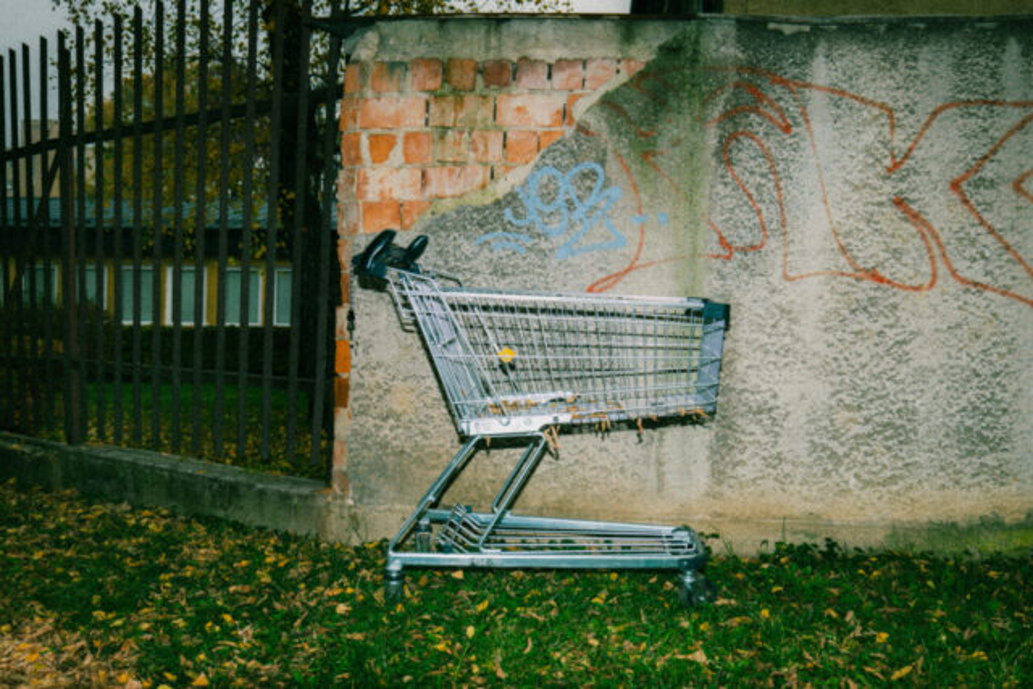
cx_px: 516
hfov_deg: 55.8
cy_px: 344
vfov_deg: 38.9
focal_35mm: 34
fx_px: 976
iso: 50
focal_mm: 34
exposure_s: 1/250
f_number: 5
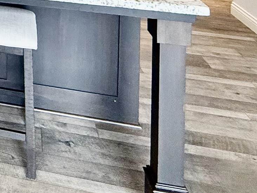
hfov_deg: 26.7
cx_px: -91
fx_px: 438
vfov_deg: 19.1
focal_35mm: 59
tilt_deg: +0.2
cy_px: -152
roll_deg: -1.3
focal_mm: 2.22
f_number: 2.2
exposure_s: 1/120
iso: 320
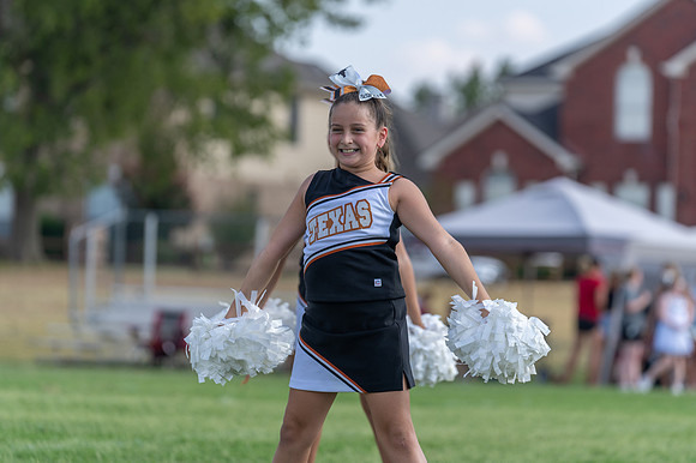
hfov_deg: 9.3
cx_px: 348
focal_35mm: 221
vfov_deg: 6.2
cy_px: 203
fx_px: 4266
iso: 125
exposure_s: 1/1000
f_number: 3.5
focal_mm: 197
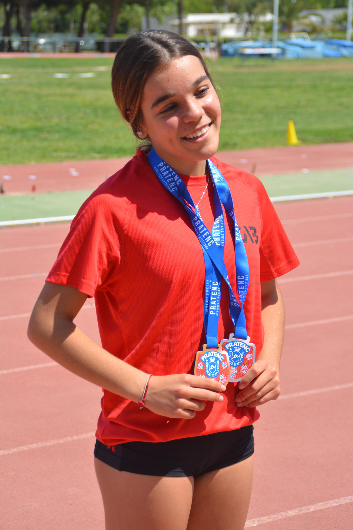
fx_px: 1368
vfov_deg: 21.9
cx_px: 176
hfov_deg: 14.7
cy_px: 265
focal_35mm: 93
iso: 400
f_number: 6.3
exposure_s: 1/1600
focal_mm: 62
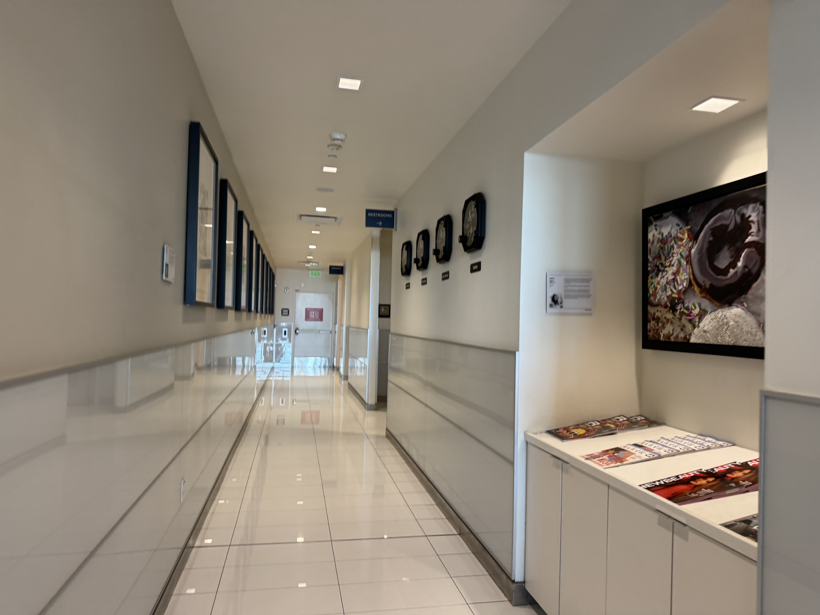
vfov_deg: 56.8
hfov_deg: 71.6
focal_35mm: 24
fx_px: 569
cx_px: 410
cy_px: 308
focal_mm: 6.76
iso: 160
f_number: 1.78
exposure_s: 1/60
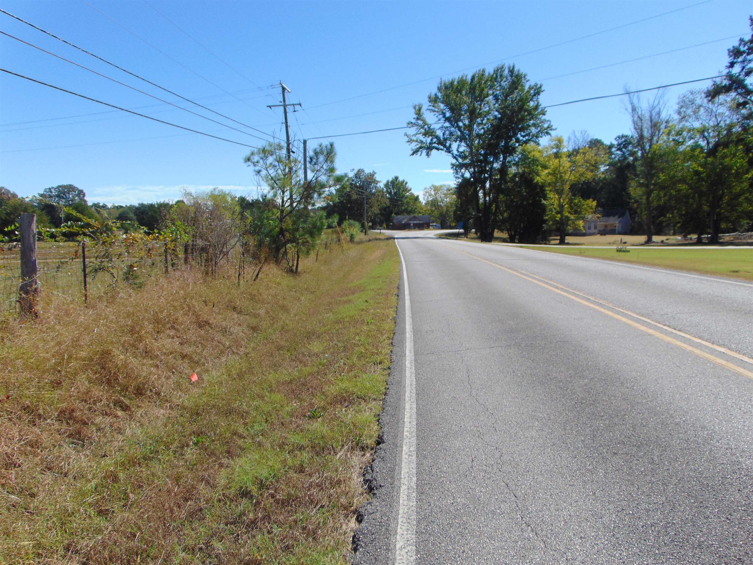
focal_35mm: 25
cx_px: 376
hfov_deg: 69.4
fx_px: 544
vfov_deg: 54.9
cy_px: 282
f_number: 7.7
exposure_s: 1/200
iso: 80
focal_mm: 4.5
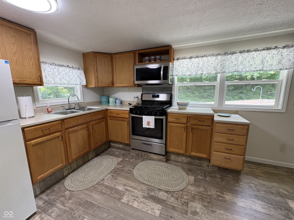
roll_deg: +1.2
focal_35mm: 14
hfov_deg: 102.1
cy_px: 110
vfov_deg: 85.7
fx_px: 119
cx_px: 147
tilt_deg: -10.0
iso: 160
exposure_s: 1/60
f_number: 2.2
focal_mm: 2.22
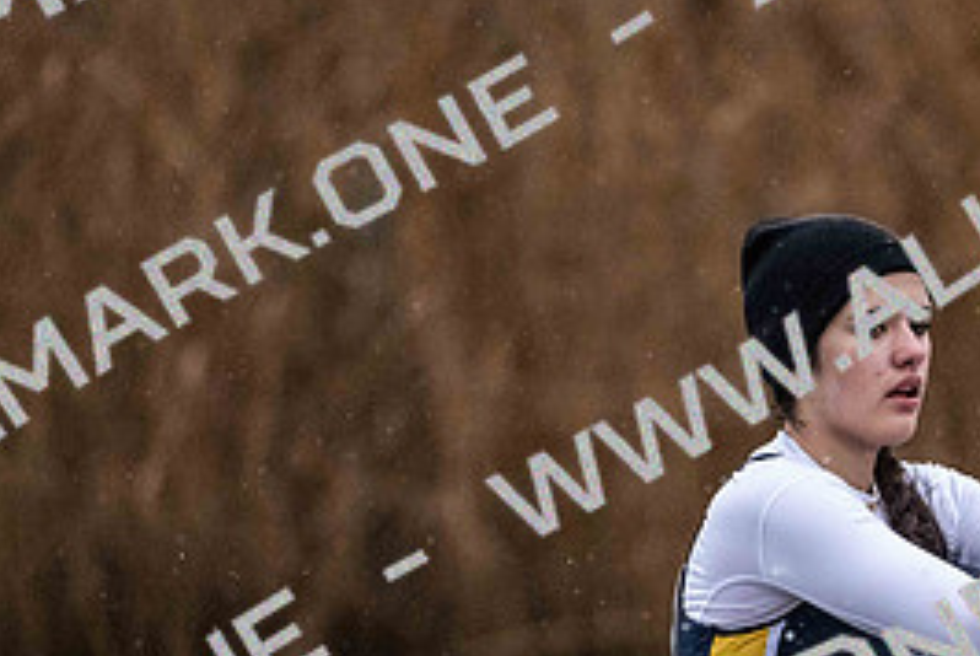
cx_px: 943
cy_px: 547
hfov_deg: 2.4
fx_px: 23736
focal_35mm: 871
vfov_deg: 1.6
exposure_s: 1/1600
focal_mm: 400
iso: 9000
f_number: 4.5
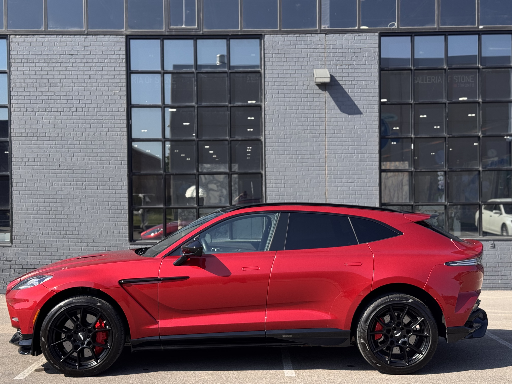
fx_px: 710
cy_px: 192
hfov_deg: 39.7
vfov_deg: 30.3
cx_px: 256
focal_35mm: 48
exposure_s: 1/1770
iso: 64
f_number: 1.78
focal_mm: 6.76
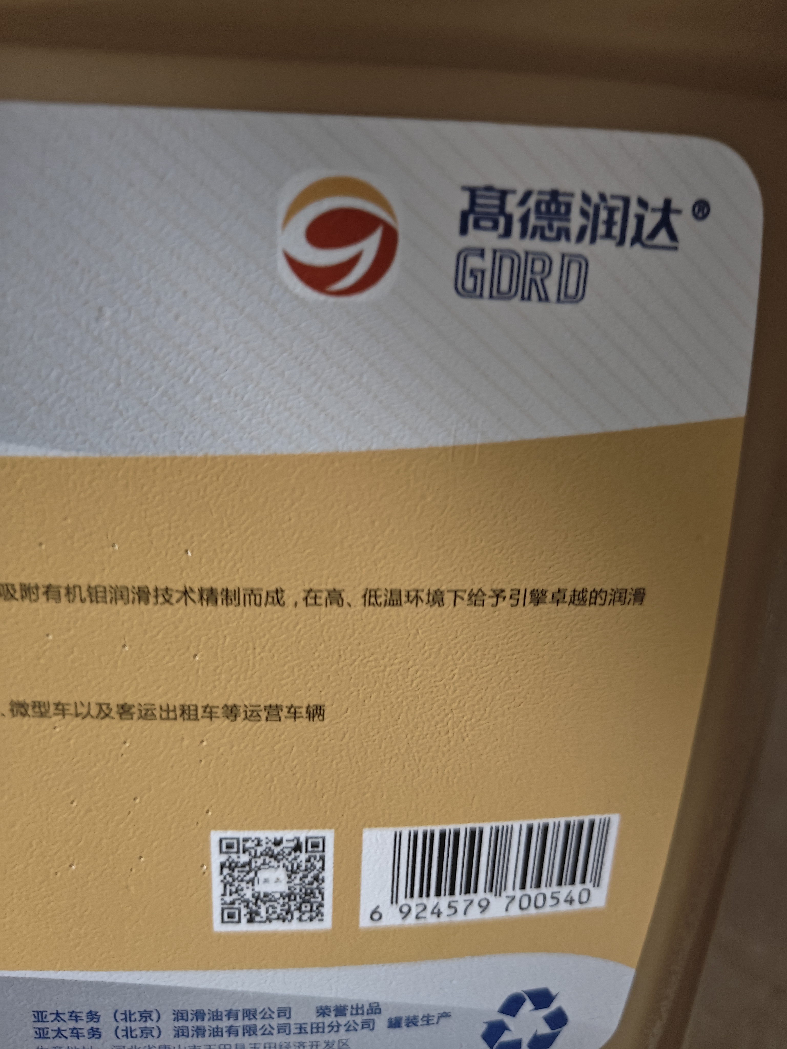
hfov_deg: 56.8
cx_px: 394
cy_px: 524
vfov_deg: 71.6
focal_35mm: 24
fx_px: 728
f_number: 1.8
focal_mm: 5.59
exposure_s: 1/20
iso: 1600
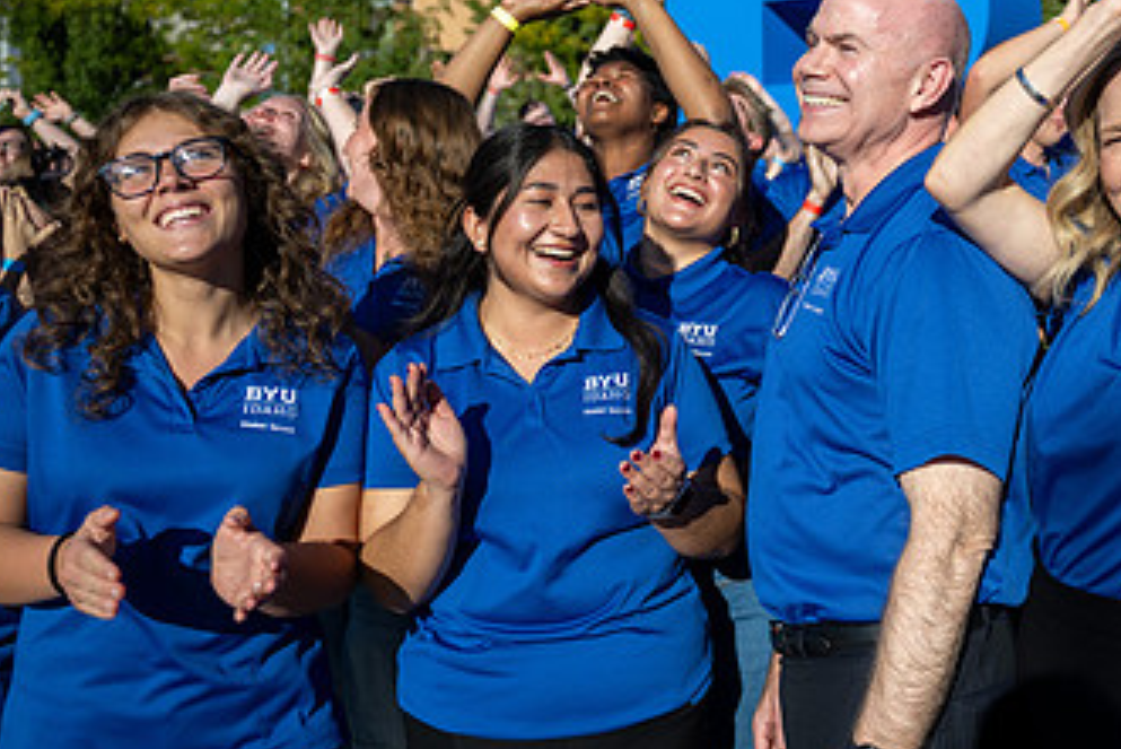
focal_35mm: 42
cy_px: 229
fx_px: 1308
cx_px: 850
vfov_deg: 31.6
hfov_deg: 44.7
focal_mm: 24
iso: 100
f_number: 2.8
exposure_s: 1/3200
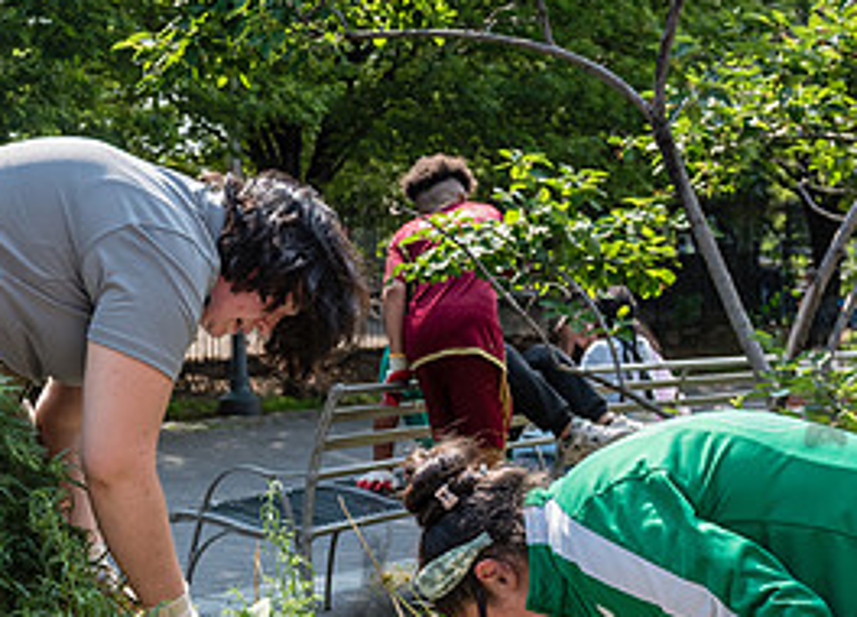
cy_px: 459
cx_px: 152
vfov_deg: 17.4
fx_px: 2001
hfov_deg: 23.8
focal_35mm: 82
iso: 500
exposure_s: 1/1600
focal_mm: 31
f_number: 4
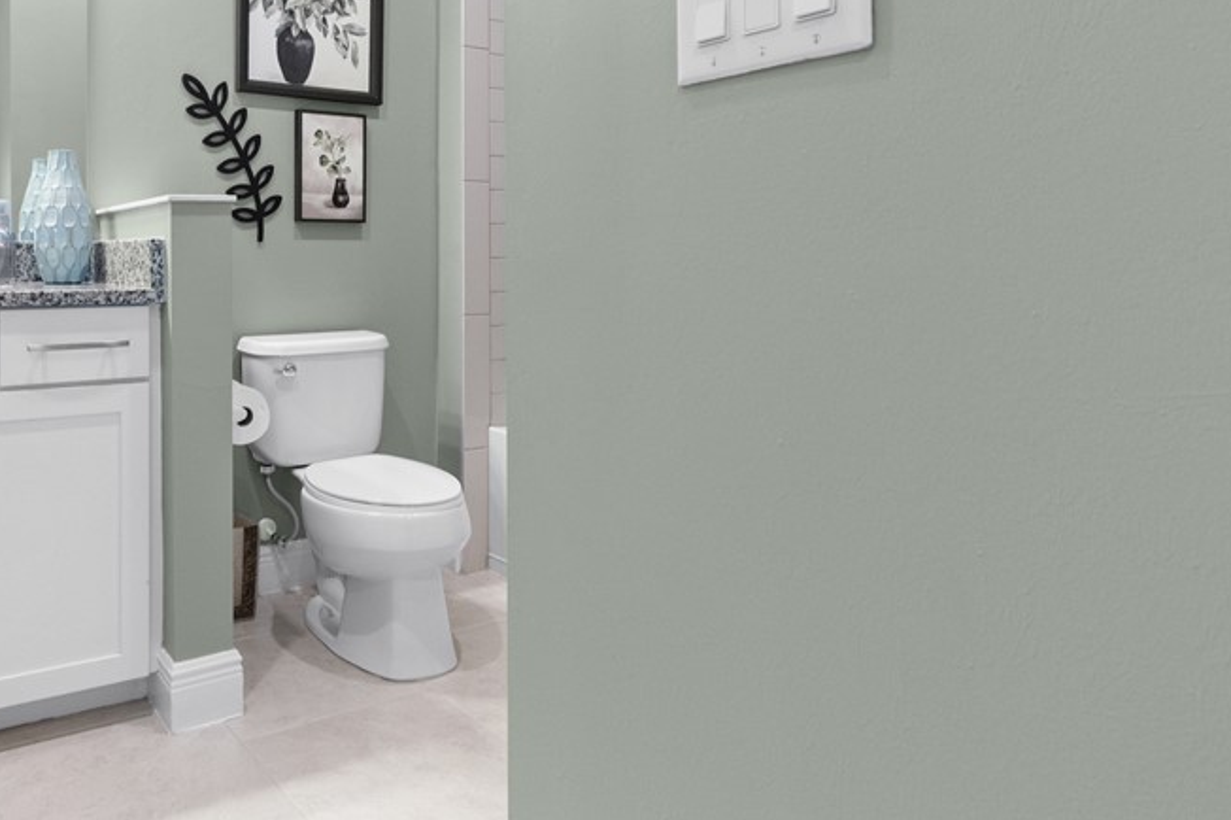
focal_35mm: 25
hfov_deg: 67.4
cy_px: 236
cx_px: 321
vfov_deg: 49.8
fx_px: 854
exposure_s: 1/15
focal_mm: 10
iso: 800
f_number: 4.5
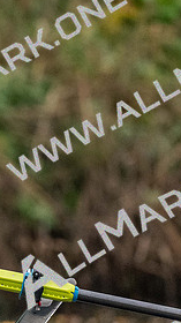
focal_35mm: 1955
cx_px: -77
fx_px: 16721
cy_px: 200
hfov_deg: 0.6
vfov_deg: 1.1
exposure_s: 1/2500
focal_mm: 600
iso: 5600
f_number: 4
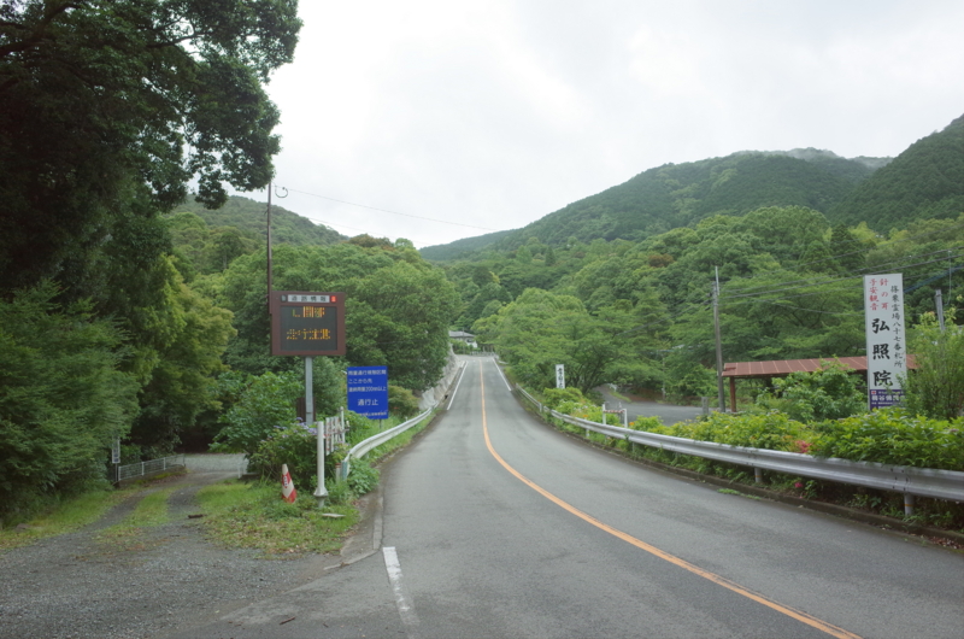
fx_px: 748
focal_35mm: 28
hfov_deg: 65.6
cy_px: 320
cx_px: 482
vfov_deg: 46.2
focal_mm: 18.3
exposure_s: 1/1000
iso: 320
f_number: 3.5
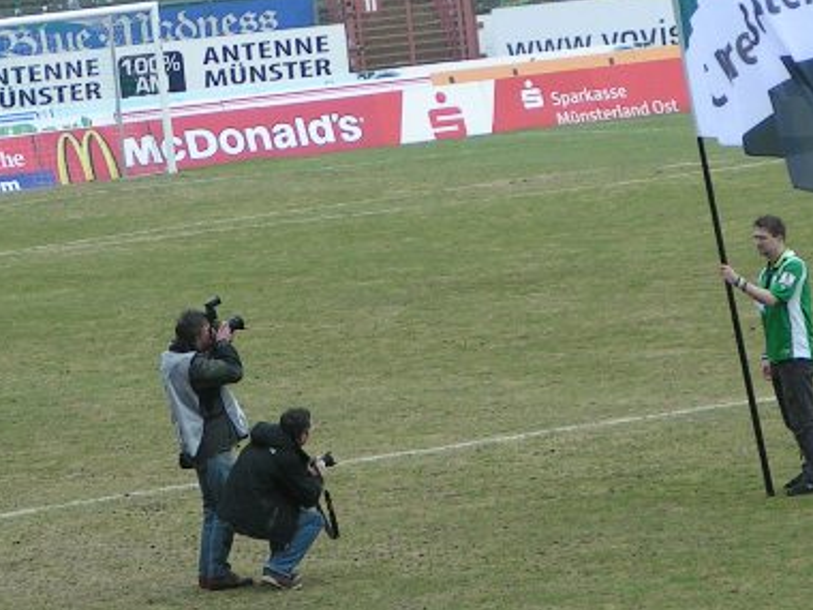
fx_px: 7422
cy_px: 105
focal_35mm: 316
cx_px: 287
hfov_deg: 6.3
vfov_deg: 4.7
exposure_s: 1/160
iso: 100
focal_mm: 22.9
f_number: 3.5
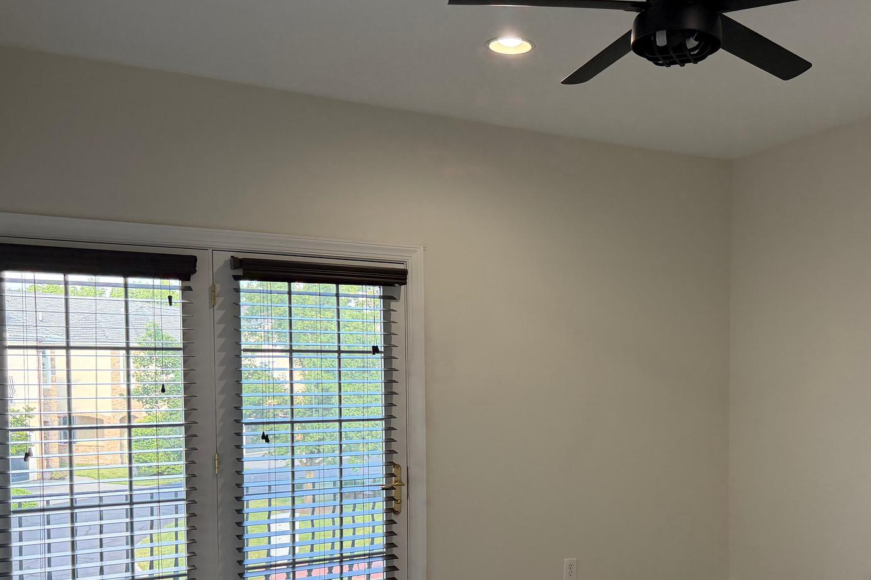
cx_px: 574
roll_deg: +0.4
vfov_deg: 35.4
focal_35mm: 37
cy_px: 407
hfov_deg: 51.0
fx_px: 895
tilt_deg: -2.5
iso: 200
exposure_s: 1/187
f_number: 1.78
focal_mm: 6.76
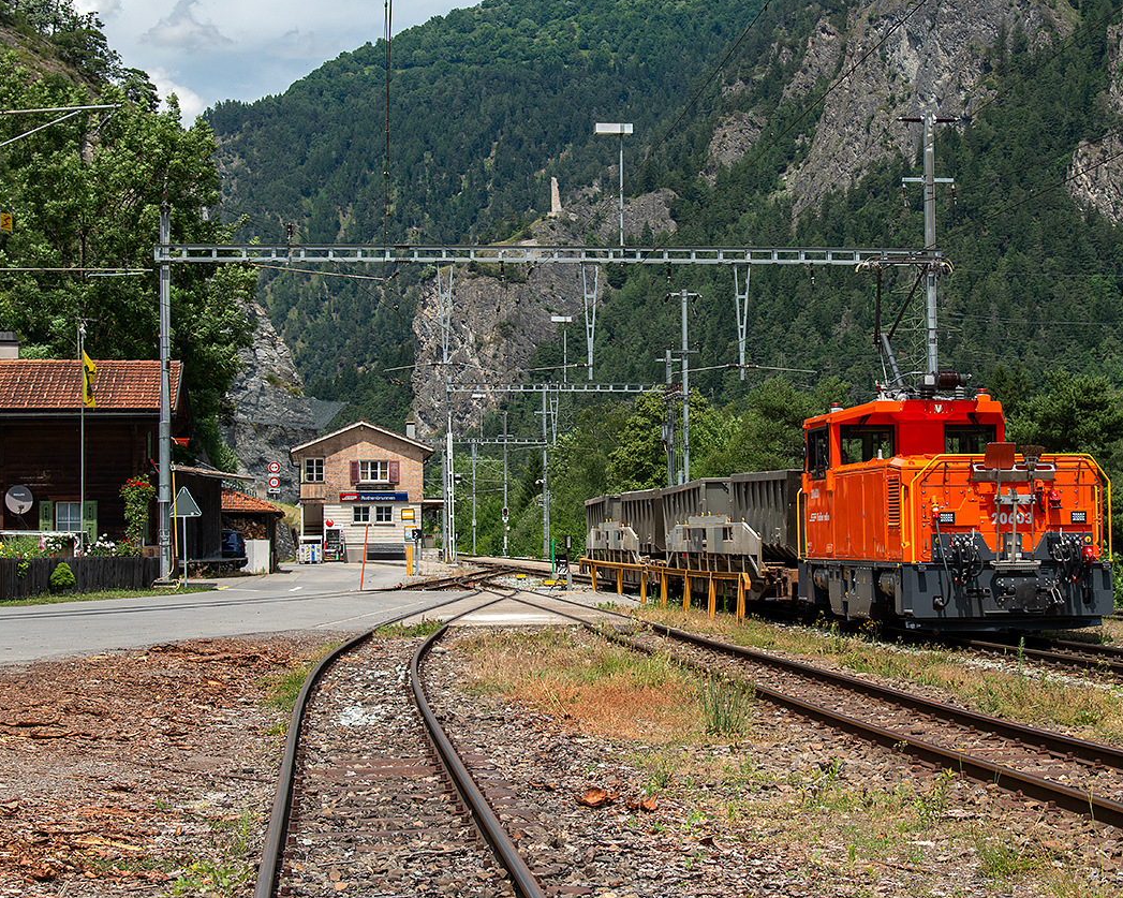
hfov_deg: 28.7
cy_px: 343
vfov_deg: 23.1
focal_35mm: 66
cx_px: 597
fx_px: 2193
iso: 250
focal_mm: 46
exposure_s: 1/640
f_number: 7.1
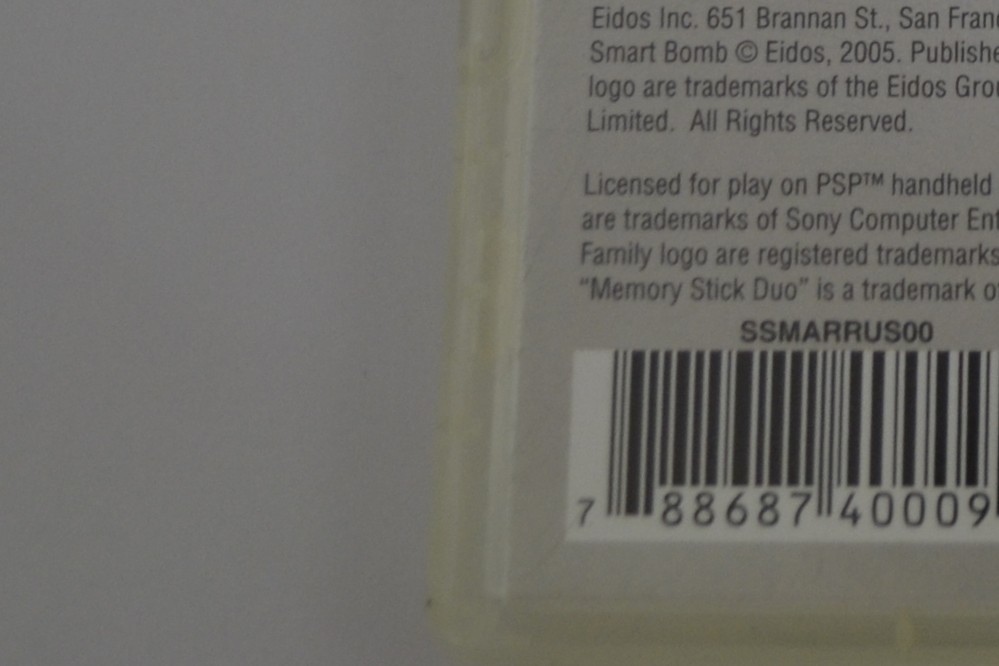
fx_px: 3552
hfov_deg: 15.2
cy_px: -579
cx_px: 1349
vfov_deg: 10.1
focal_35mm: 128
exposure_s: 1/30
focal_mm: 22
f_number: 4
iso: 400
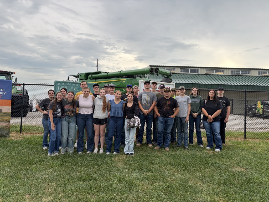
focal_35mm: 26
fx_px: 202
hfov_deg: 67.3
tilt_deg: +4.2
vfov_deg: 53.1
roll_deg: -1.4
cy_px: 101
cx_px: 134
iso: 64
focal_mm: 5.96
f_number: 1.6
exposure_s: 1/820
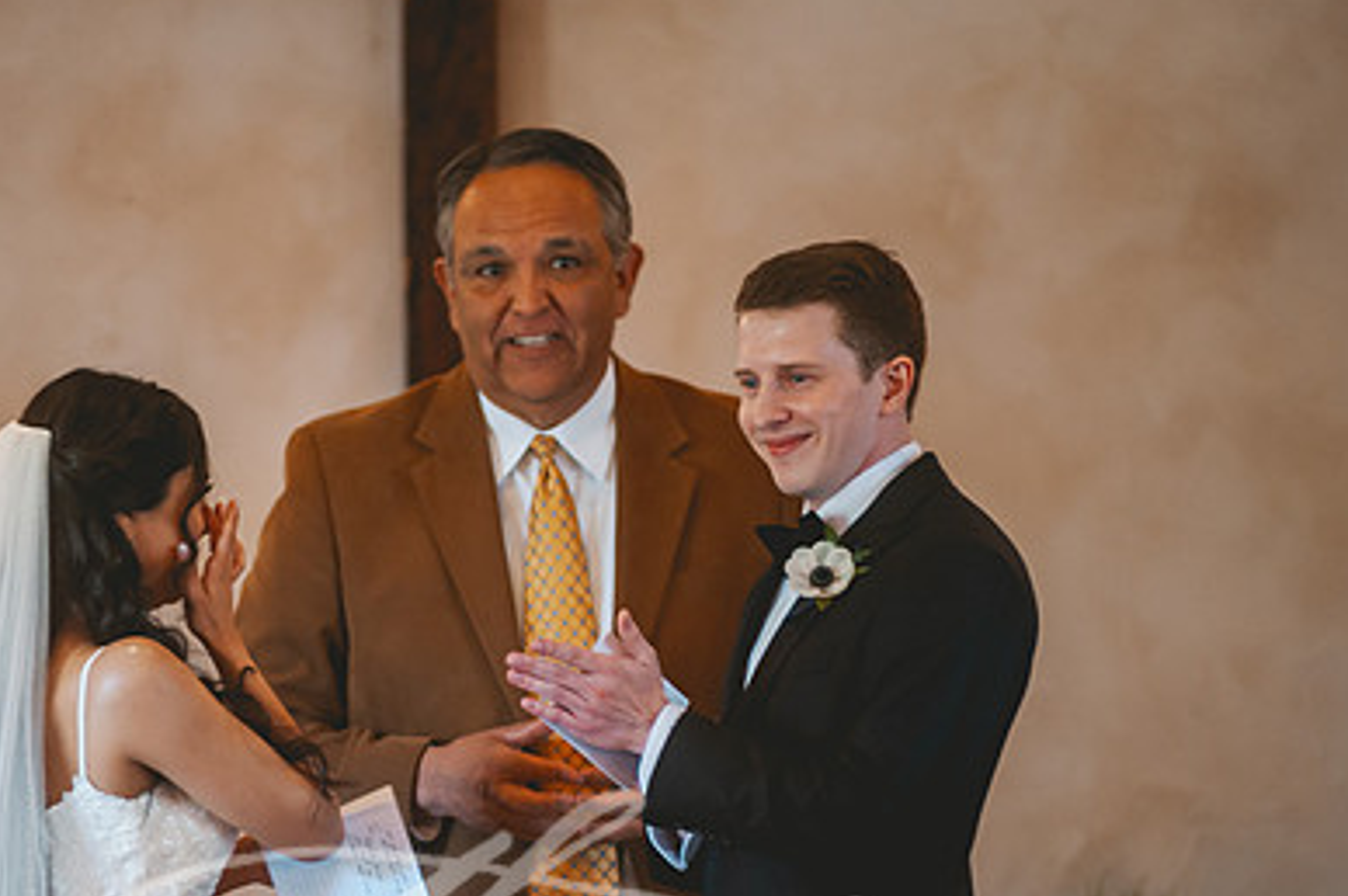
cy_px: 594
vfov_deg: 3.1
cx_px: 445
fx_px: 16761
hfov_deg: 4.6
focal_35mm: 448
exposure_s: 1/80
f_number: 2.8
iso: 800
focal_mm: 300
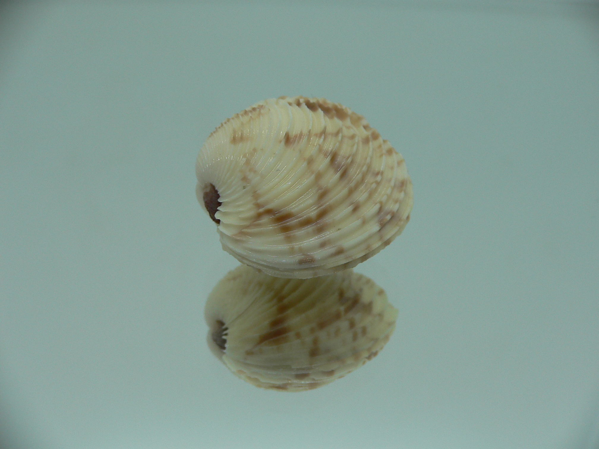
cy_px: 224
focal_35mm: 35
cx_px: 300
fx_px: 606
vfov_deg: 40.7
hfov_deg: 52.6
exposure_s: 1/60
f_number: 2.8
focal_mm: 4.6
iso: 80
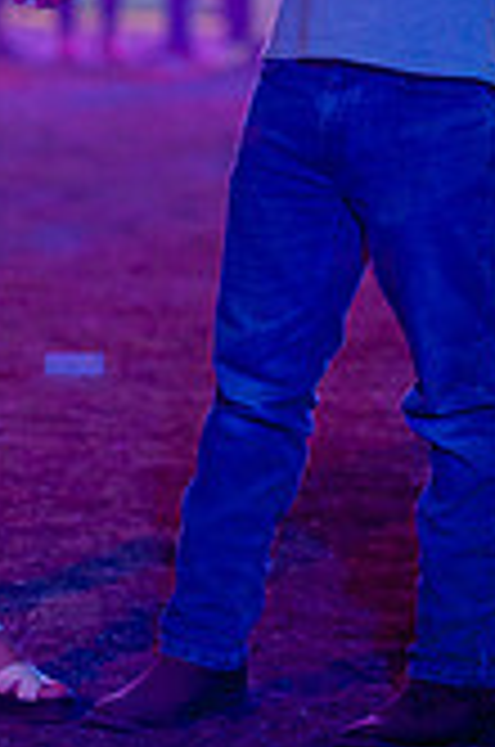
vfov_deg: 6.5
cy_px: -122
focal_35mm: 315
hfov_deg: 4.3
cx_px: 34
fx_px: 6524
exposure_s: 1/200
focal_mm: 116
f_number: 2.8
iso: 1250
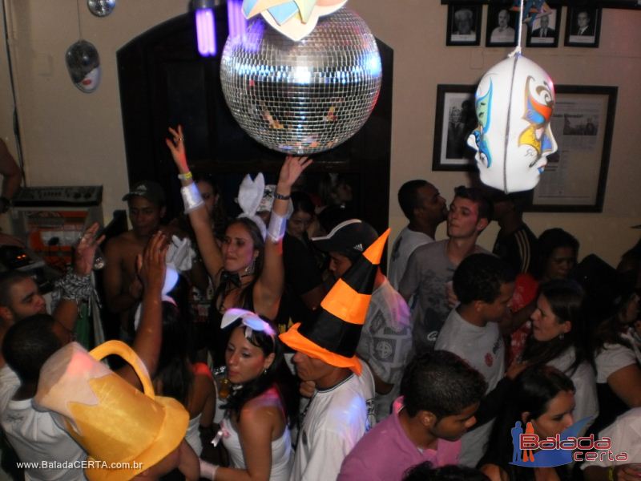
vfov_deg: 39.7
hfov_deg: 51.4
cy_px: 240
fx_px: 667
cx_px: 320
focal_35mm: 36
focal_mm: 6.3
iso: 125
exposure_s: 1/30
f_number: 3.1
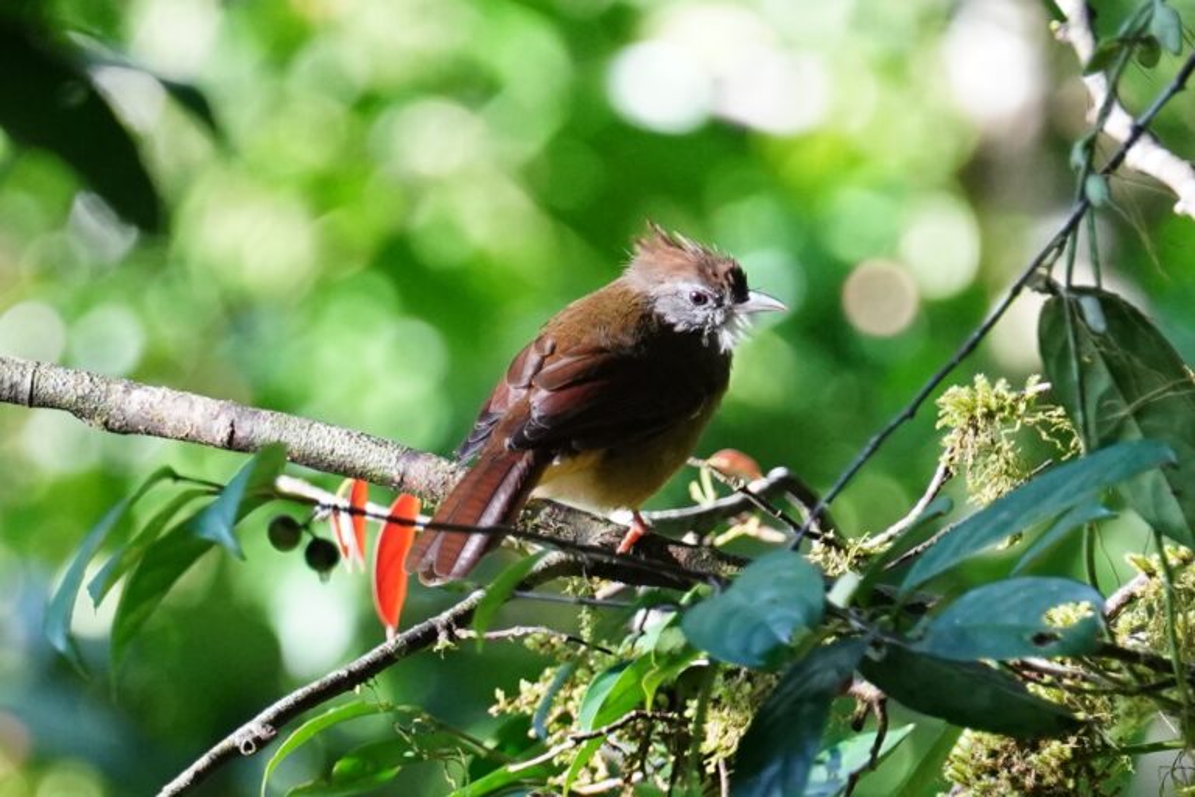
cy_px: 398
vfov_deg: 3.4
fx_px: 13277
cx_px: 598
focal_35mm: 400
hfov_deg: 5.2
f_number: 6.3
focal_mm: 400
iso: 2000
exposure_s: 1/320
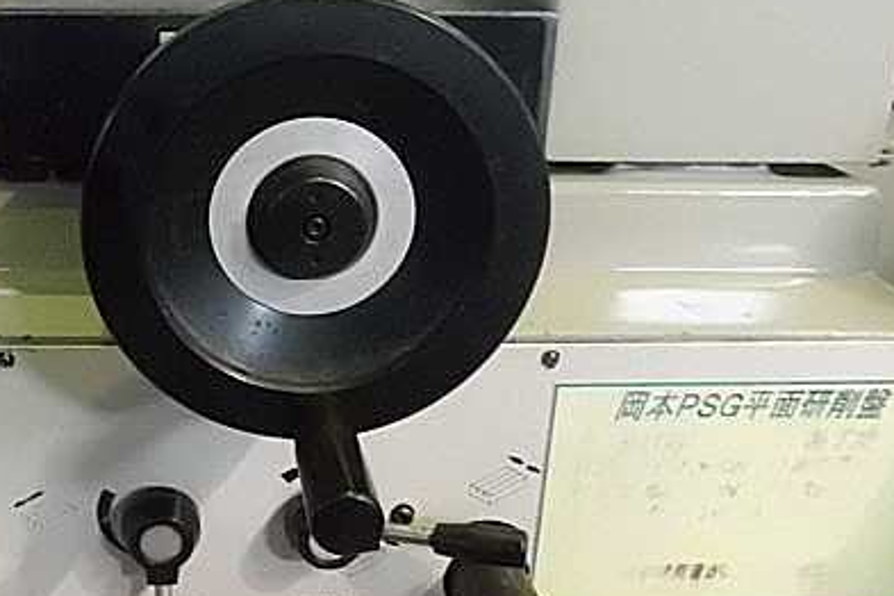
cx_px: 191
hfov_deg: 42.7
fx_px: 1093
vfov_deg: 30.5
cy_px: 298
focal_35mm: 44
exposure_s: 1/60
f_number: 3.2
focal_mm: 4.6
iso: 800
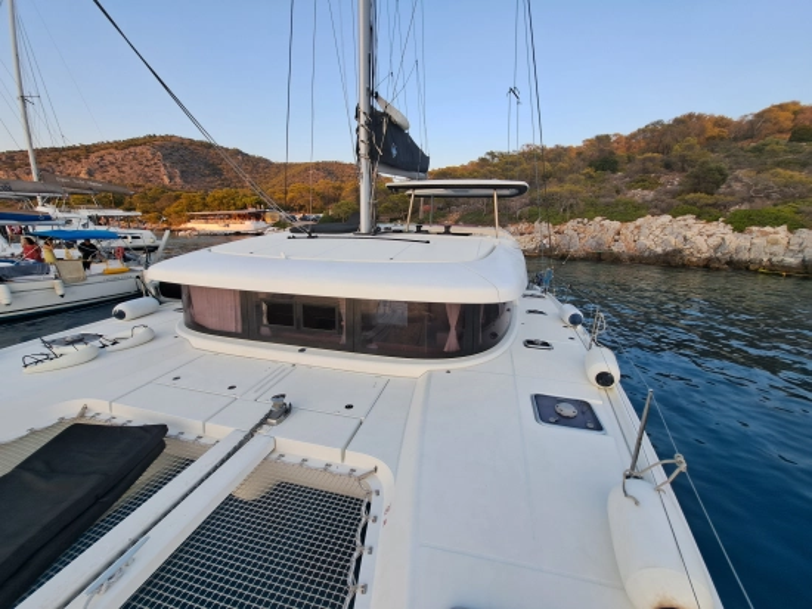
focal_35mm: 13
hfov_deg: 106.2
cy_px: 304
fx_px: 305
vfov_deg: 90.0
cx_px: 406
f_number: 2.2
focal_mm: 1.74
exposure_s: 1/211
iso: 50
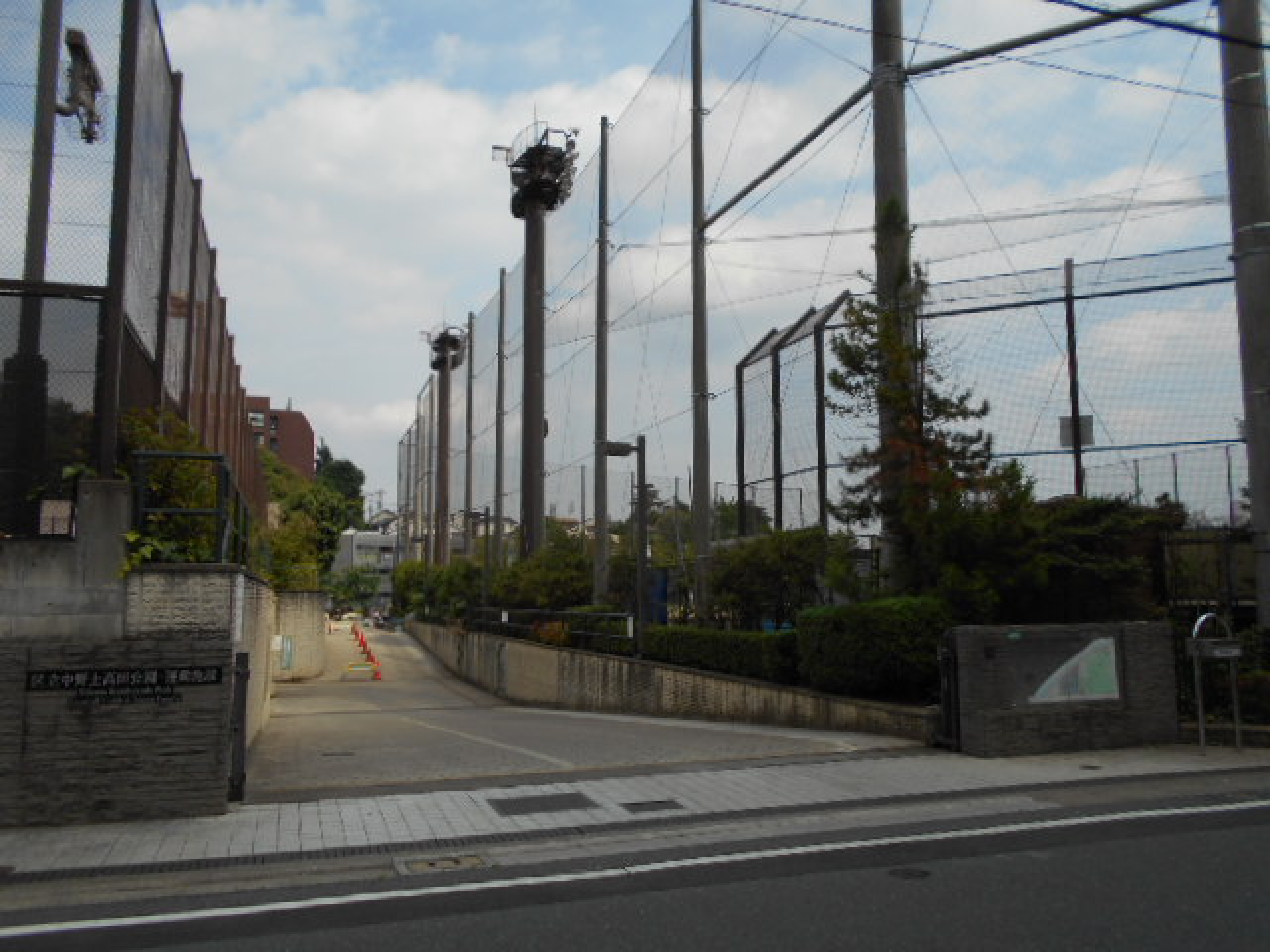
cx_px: 635
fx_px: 954
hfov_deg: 67.3
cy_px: 476
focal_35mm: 26
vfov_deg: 53.1
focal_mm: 4.6
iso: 80
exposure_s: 1/1250
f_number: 3.2
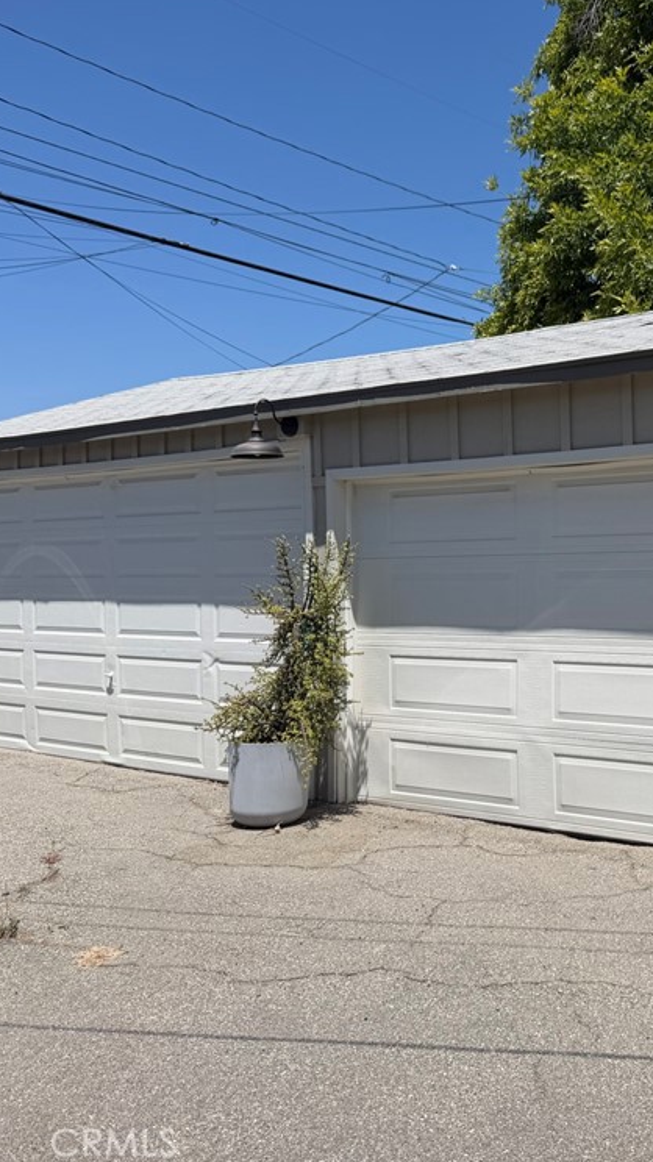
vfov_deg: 55.3
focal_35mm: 36
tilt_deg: +0.8
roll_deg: +1.5
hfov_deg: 31.0
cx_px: 614
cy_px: 565
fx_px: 1109
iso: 80
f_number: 1.78
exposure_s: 1/7353
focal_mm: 6.76
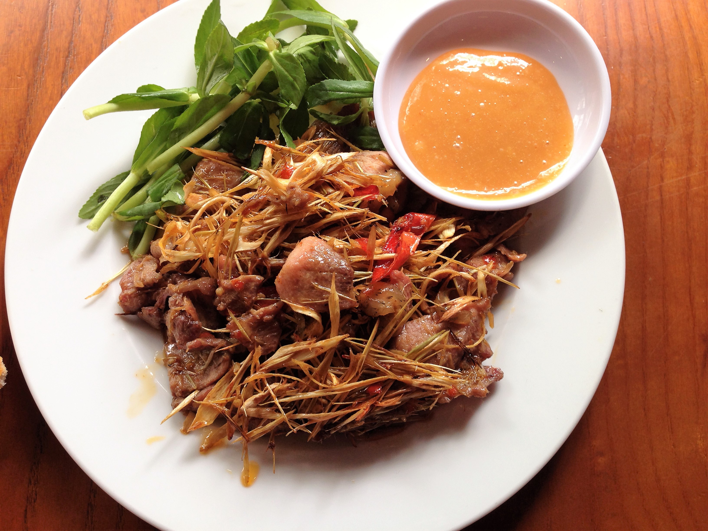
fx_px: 675
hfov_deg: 55.4
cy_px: 266
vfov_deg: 42.9
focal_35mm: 33
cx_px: 354
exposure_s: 1/40
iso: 50
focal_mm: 4.12
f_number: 2.4
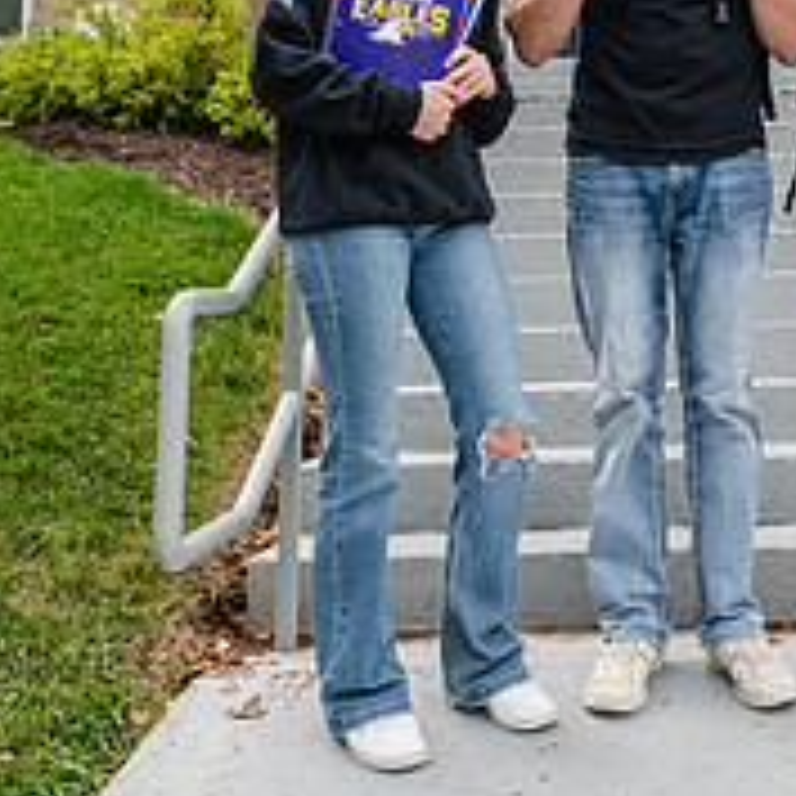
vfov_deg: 30.8
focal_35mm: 52
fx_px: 1353
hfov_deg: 31.8
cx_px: 657
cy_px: 31
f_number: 4
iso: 320
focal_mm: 24
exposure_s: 1/640
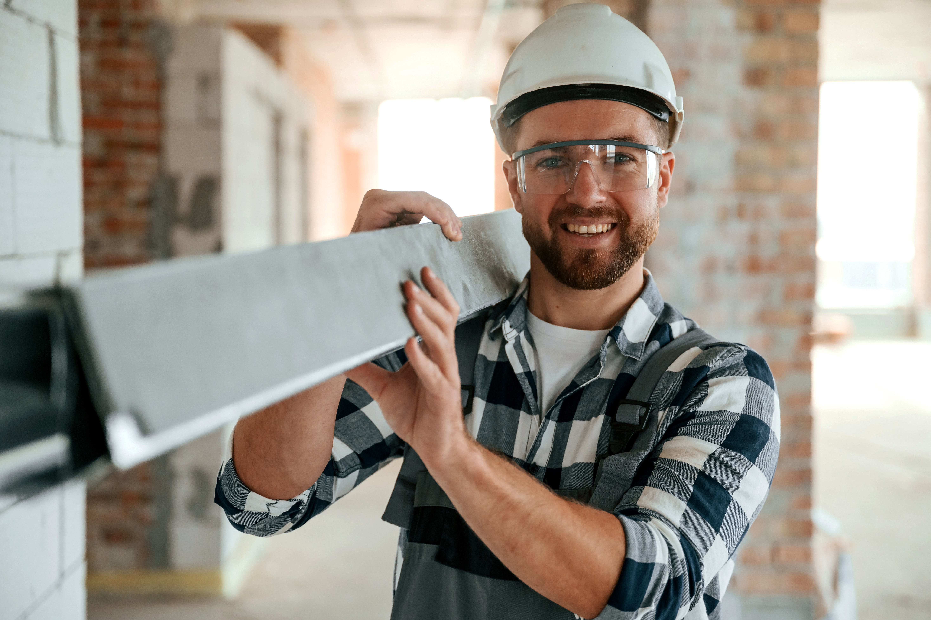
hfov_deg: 30.5
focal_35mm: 66
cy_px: 310
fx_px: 1706
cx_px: 466
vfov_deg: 20.6
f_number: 2.8
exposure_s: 1/500
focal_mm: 66
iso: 1000
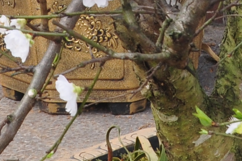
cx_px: 194
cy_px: -350
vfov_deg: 5.7
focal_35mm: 220
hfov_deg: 9.3
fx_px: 1480
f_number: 10
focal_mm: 21
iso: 200
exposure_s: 1/200
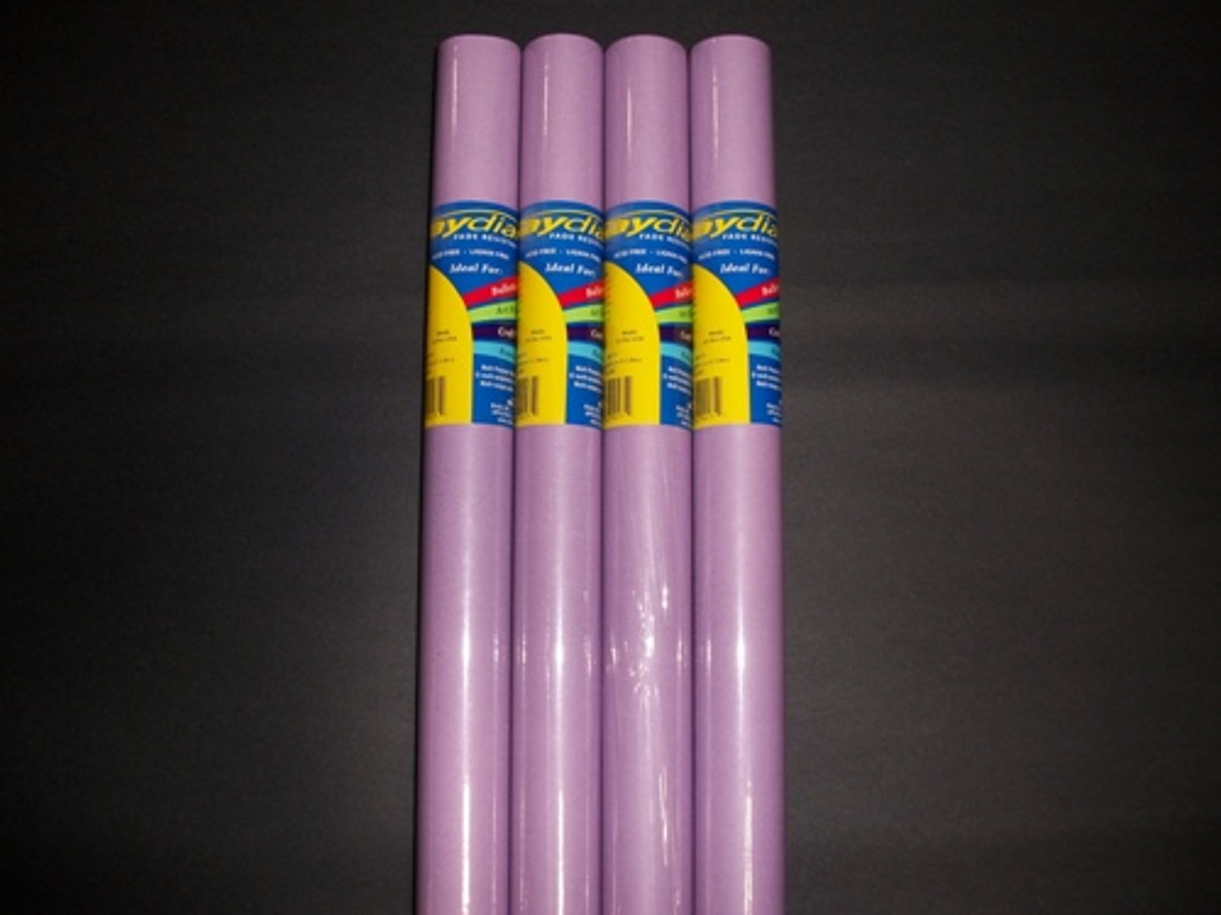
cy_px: 458
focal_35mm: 35
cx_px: 610
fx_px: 1235
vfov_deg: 40.7
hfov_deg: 52.6
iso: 200
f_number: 3.1
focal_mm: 6.3
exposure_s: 1/125
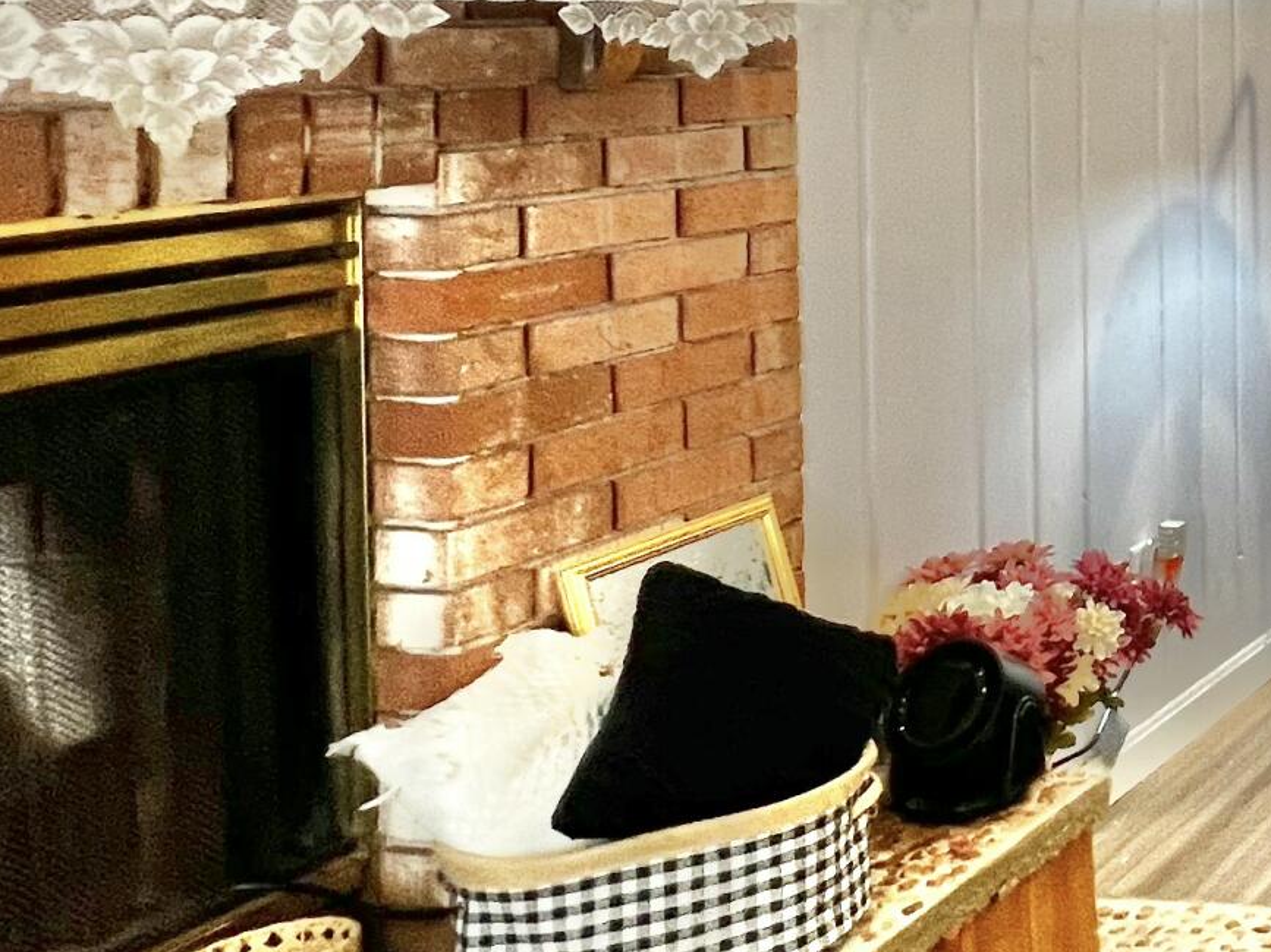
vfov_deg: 30.2
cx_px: 1953
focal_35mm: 45
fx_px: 1652
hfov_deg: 27.3
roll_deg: +0.8
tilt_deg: -1.3
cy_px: 25
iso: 125
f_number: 1.8
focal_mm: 1.57
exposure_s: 1/60
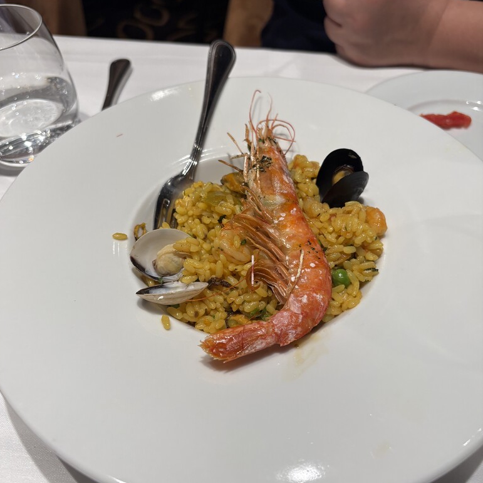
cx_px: 240
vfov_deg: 52.5
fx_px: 489
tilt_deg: -47.4
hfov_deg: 52.5
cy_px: 234
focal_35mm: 31
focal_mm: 5.96
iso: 100
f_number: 1.6
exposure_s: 1/120
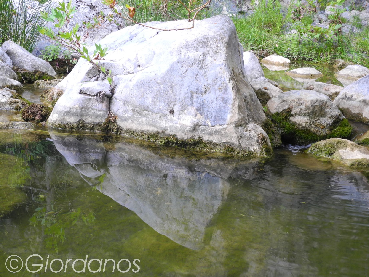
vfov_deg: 26.6
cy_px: 138
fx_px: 586
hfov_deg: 34.9
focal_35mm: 55
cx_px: 184
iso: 100
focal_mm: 11.8
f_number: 3.5
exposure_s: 1/25
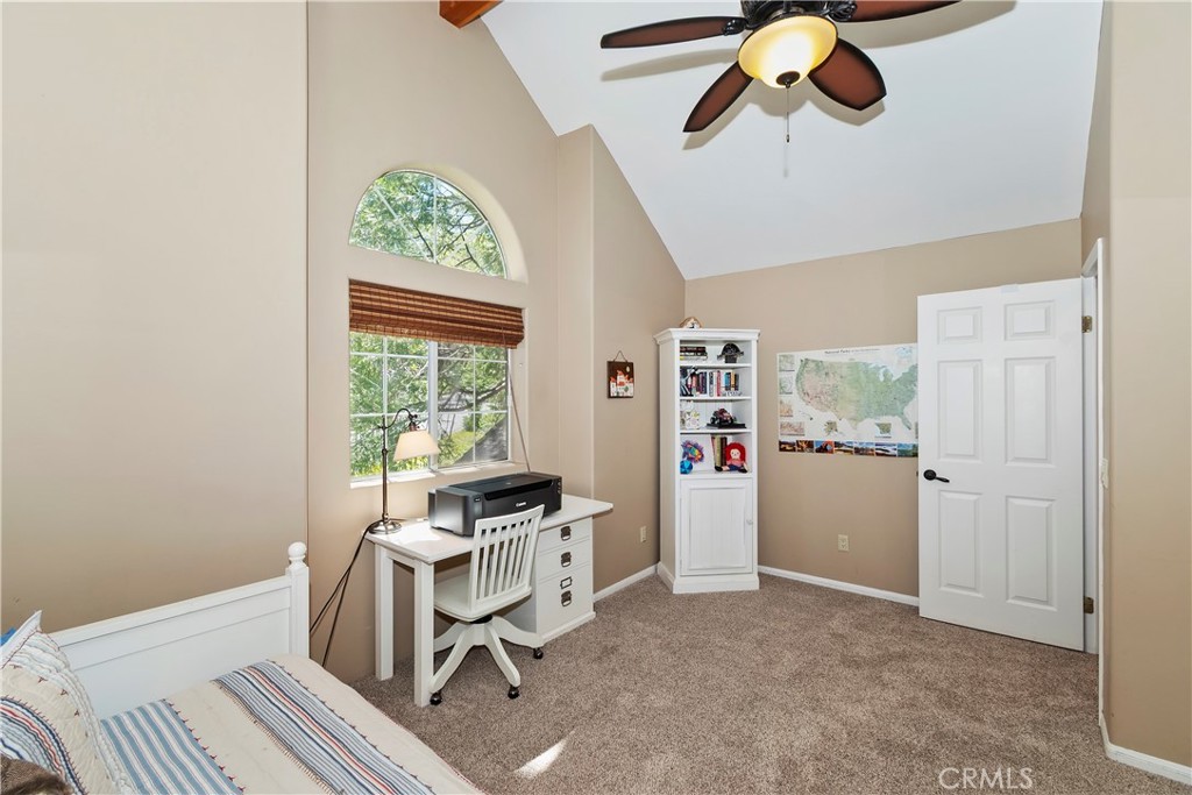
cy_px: 398
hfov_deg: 100.4
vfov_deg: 77.3
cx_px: 596
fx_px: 497
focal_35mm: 15
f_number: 8
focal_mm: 10
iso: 400
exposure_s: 1/30
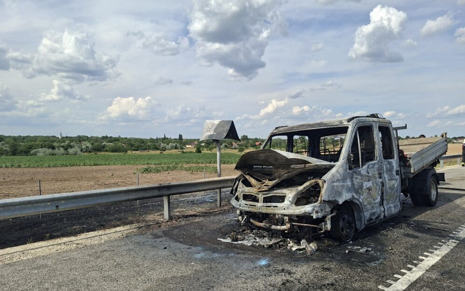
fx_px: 317
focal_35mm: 25
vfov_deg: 49.2
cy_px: 161
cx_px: 231
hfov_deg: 72.6
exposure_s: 1/2053
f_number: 1.8
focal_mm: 5.54
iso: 50
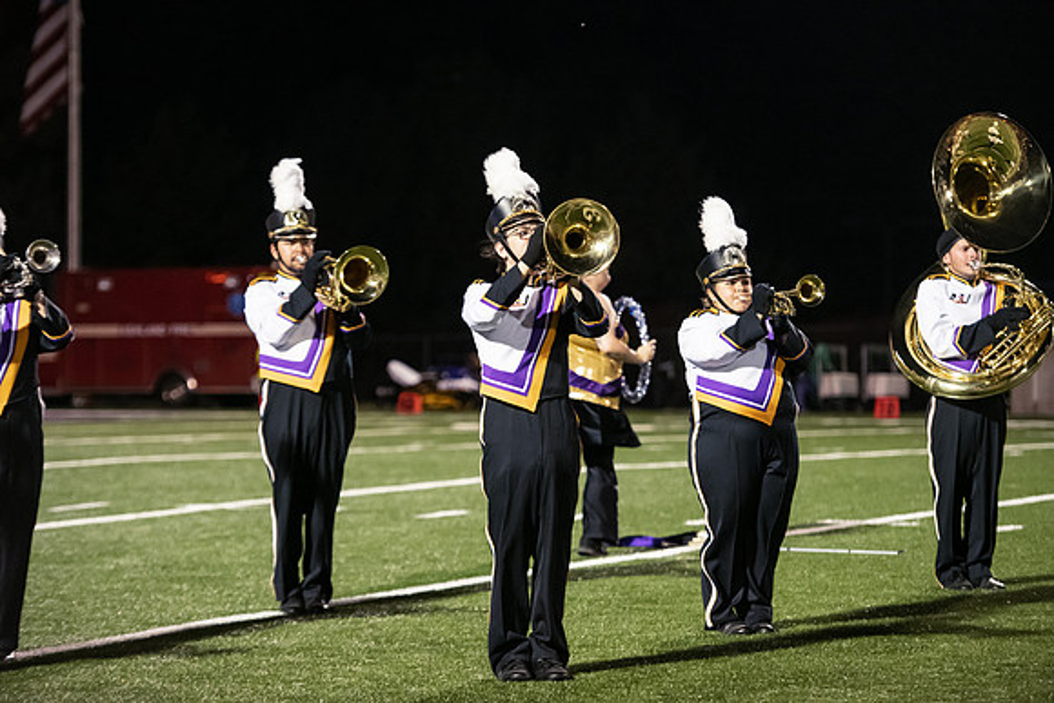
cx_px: 527
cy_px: 352
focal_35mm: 125
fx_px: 3660
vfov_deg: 11.0
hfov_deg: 16.4
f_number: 3.2
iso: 5000
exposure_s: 1/500
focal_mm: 125
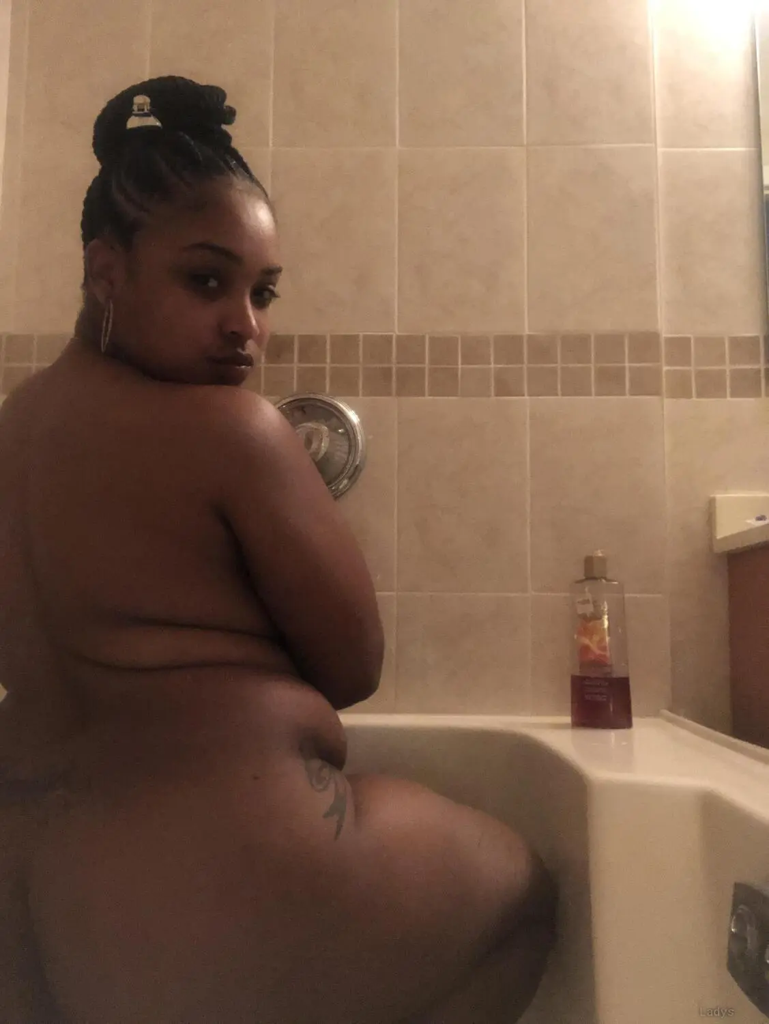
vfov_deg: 56.8
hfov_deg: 44.2
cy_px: 512
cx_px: 384
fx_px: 947
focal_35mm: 32
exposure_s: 1/30
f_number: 2.2
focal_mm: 2.87
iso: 400
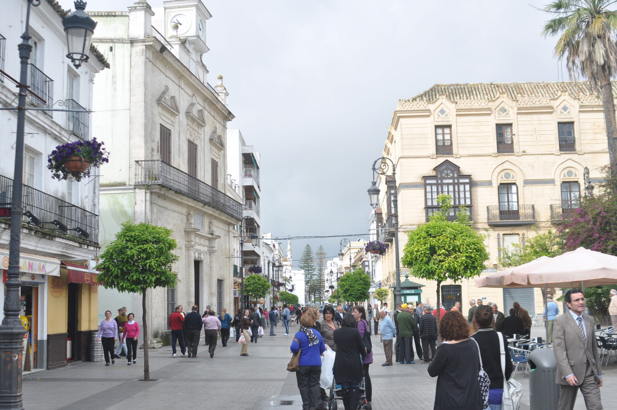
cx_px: 308
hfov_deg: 46.5
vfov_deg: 31.8
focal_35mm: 42
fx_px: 719
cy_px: 205
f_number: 7.1
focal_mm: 28
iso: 200
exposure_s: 1/200
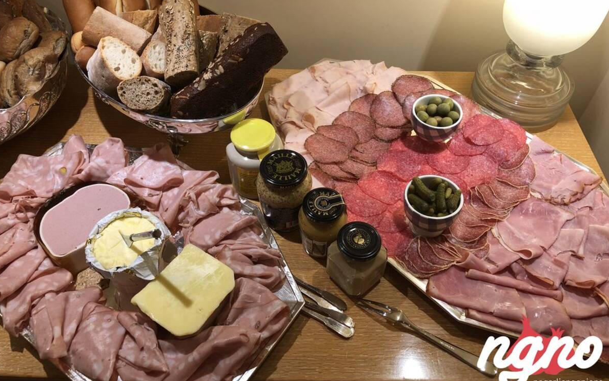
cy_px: 163
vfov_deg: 41.7
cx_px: 302
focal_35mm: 30
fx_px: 498
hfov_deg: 62.9
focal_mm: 4
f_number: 1.8
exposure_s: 1/50
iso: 25
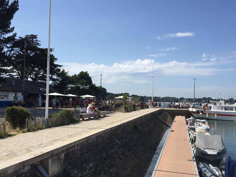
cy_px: 94
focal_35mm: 31
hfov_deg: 58.3
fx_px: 211
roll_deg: -0.5
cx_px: 118
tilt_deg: +1.8
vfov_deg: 45.4
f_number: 2.2
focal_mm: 4.15
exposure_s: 1/2475
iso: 32
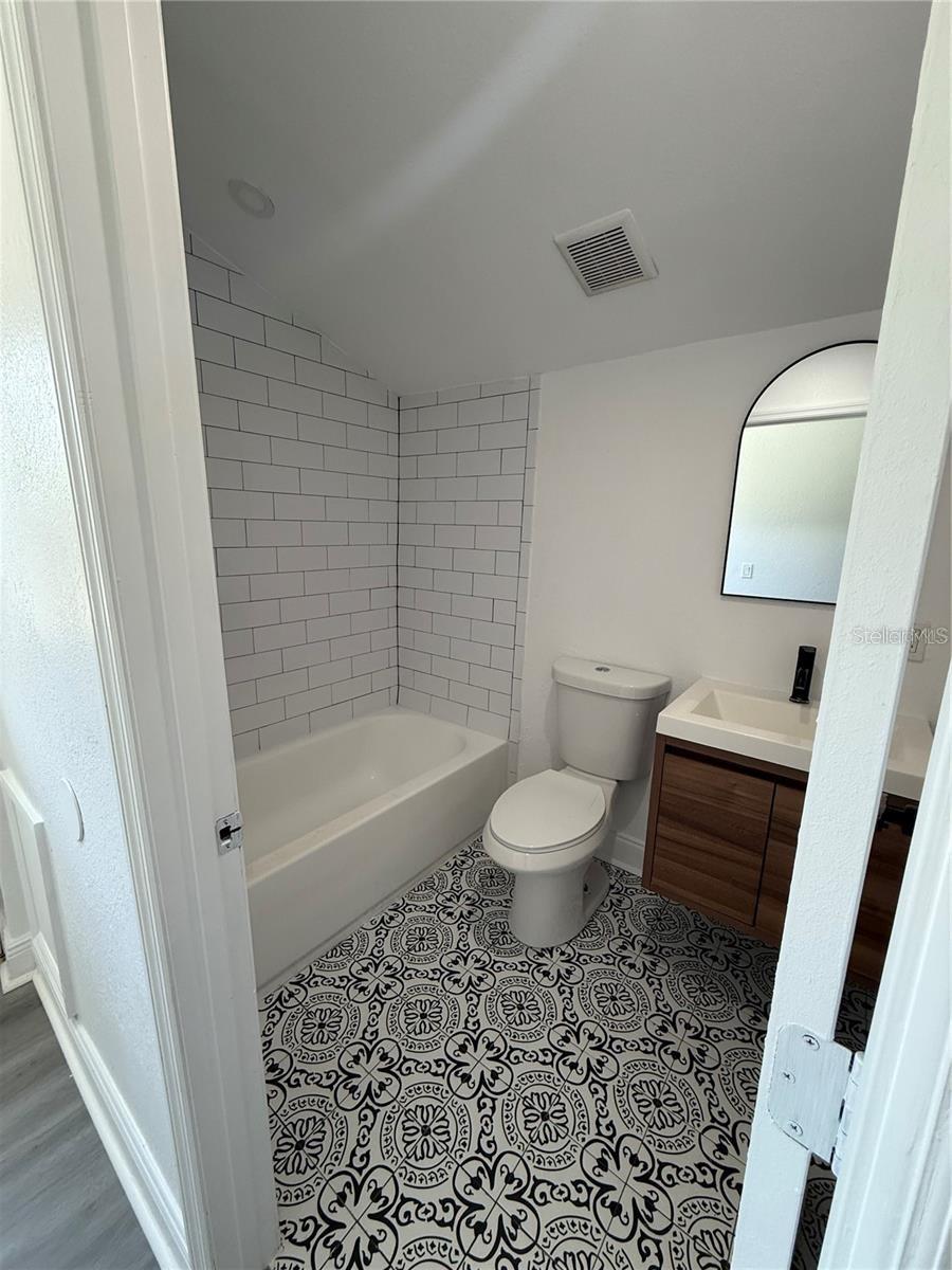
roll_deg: -1.6
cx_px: 476
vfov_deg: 102.1
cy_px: 635
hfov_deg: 85.7
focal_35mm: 14
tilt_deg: -10.9
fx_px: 513
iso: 250
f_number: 2.2
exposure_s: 1/120
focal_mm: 2.22
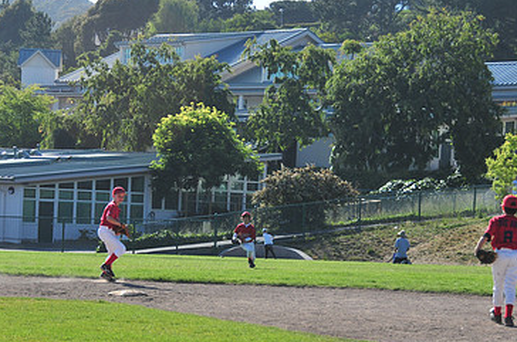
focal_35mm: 134
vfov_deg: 10.2
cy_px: 233
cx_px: 224
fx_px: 1920
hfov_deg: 15.3
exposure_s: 1/1000
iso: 200
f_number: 5.6
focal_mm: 56
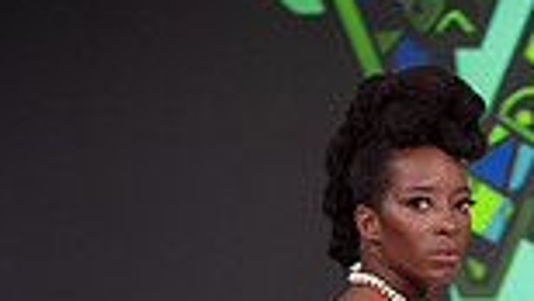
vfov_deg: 2.8
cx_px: 484
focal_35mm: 428
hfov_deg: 5.0
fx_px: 6067
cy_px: 761
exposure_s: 1/400
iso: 2000
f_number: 5.6
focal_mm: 140
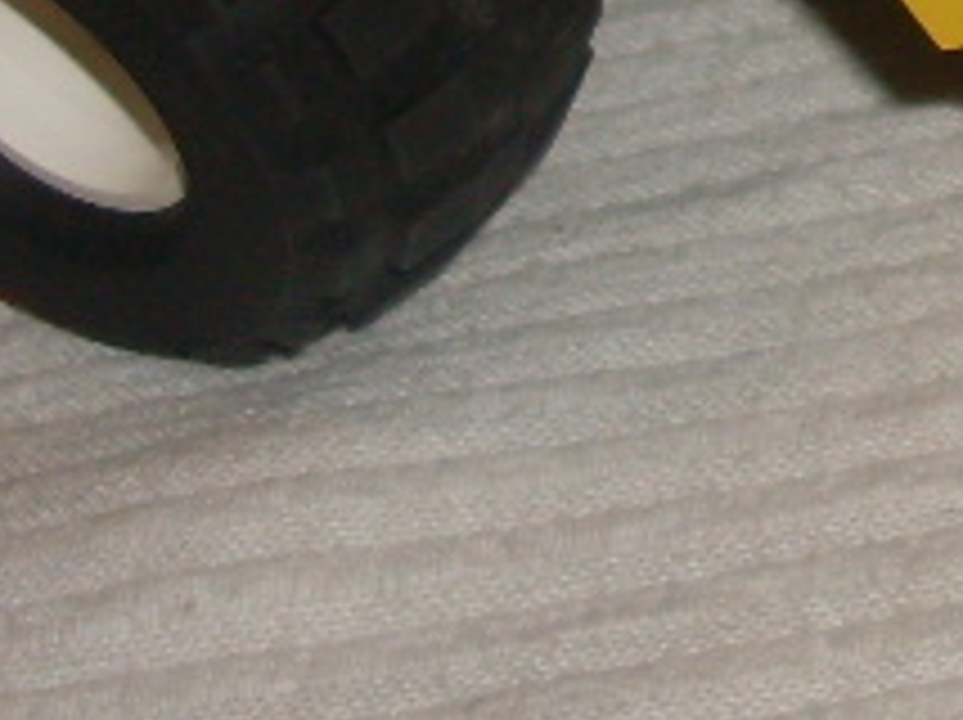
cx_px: 1750
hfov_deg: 10.2
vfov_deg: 7.8
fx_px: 5057
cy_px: -630
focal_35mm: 182
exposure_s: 1/45
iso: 100
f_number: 2.8
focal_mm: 6.3
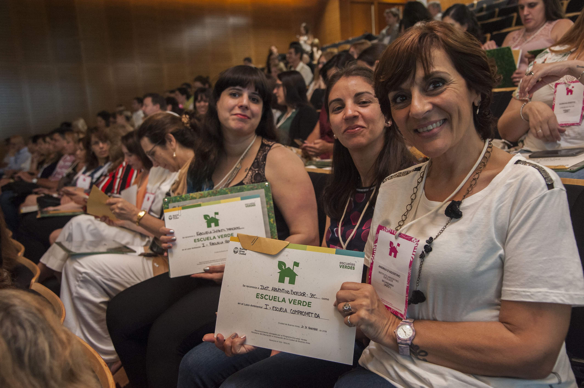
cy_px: 194
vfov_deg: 35.0
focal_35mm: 38
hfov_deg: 50.7
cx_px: 292
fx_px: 616
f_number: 5
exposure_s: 1/60
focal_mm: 38
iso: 2500
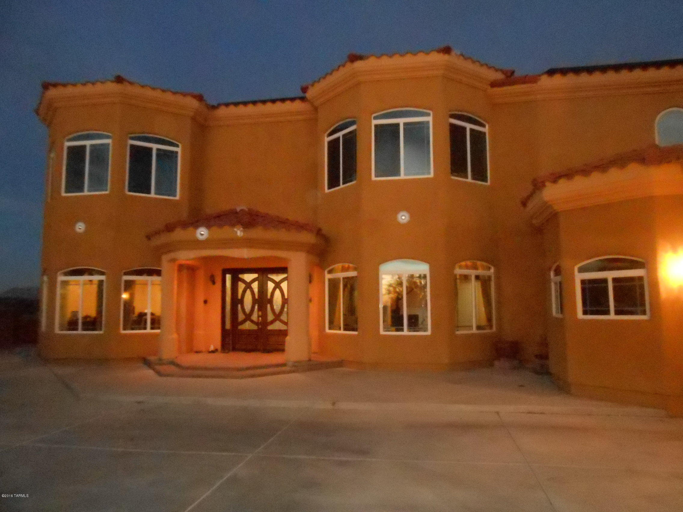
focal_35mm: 26
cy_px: 256
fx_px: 513
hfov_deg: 67.3
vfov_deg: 53.1
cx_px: 342
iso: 1600
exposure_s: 1/25
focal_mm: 4.6
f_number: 3.5
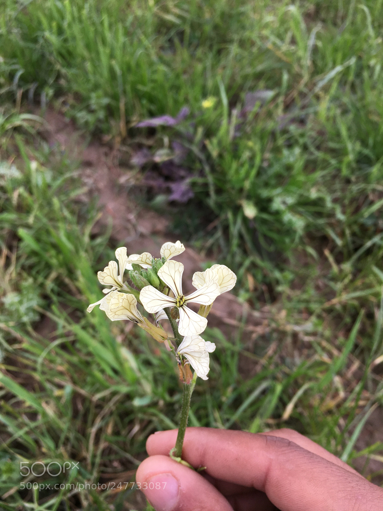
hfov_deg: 48.2
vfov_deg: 61.7
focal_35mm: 29
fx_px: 428
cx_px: 192
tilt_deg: -50.7
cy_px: 256
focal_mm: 4.15
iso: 25
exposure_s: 1/430
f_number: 2.2
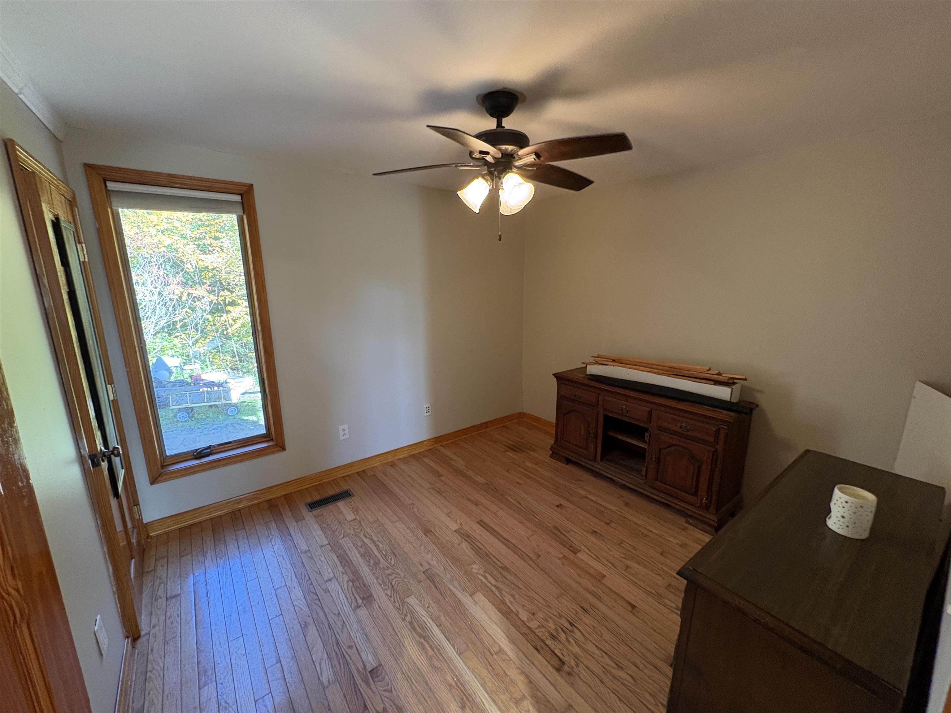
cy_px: 356
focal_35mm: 14
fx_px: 385
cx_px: 476
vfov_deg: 85.7
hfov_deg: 102.1
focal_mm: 2.22
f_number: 2.2
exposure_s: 1/60
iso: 400
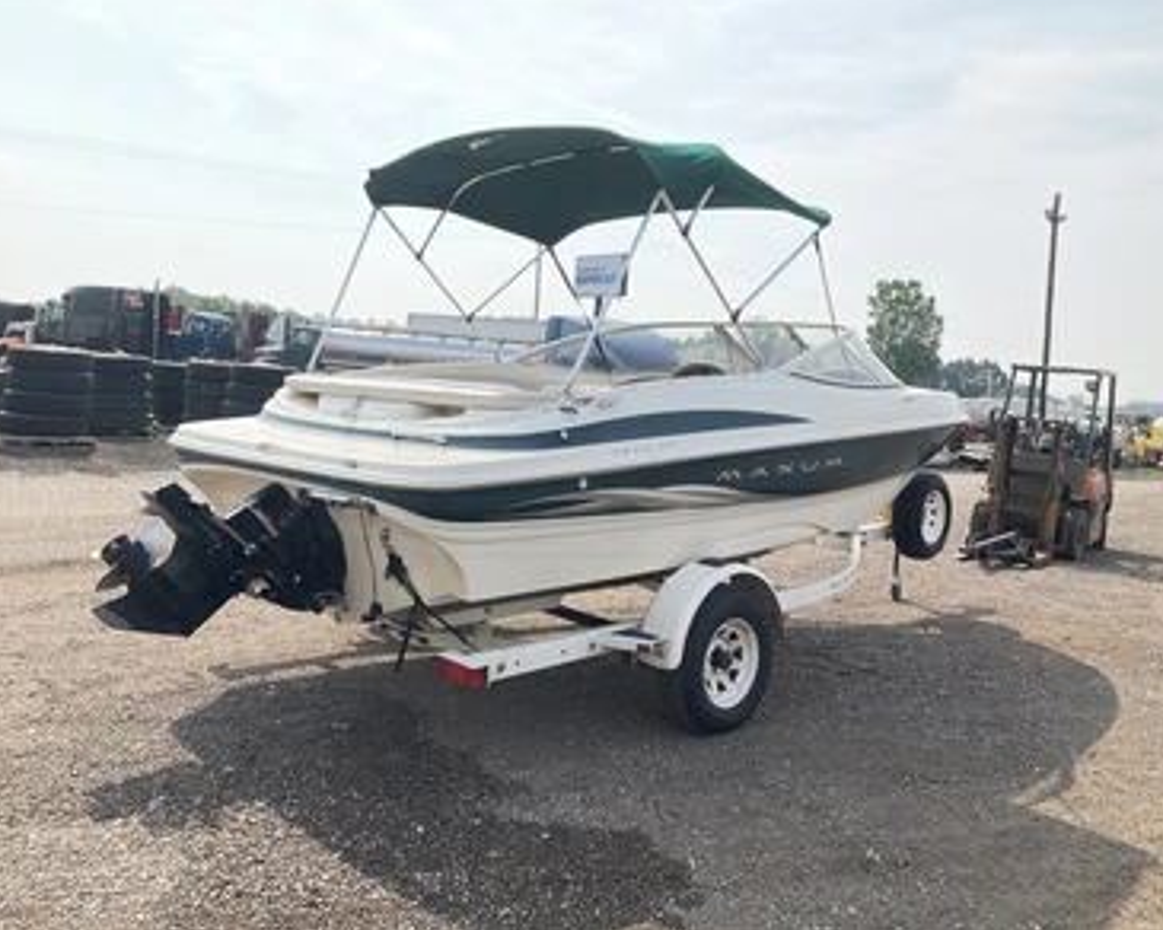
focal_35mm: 31
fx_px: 1067
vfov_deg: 47.1
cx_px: 561
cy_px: 459
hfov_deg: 57.2
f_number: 1.8
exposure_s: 1/2667
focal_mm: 3
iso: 25
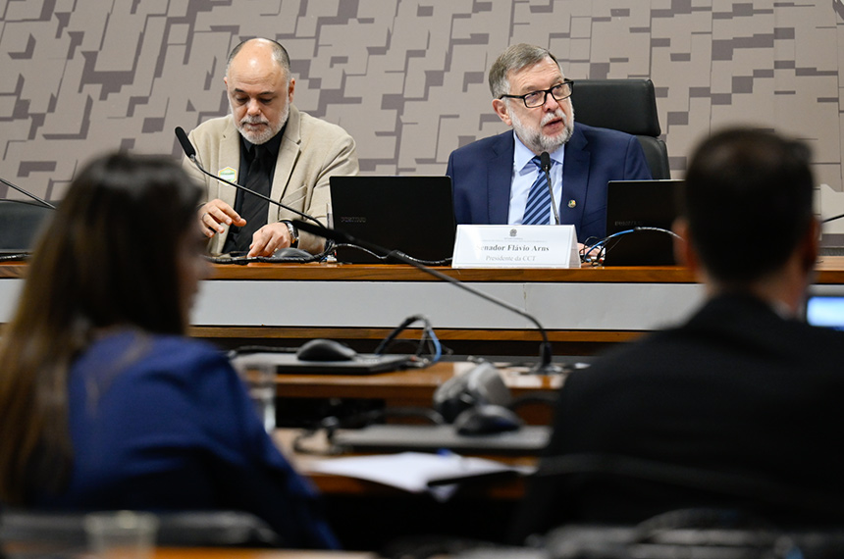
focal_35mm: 172
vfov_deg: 8.0
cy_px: 280
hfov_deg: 12.0
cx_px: 422
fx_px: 4025
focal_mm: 115
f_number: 2.8
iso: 2000
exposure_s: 1/320
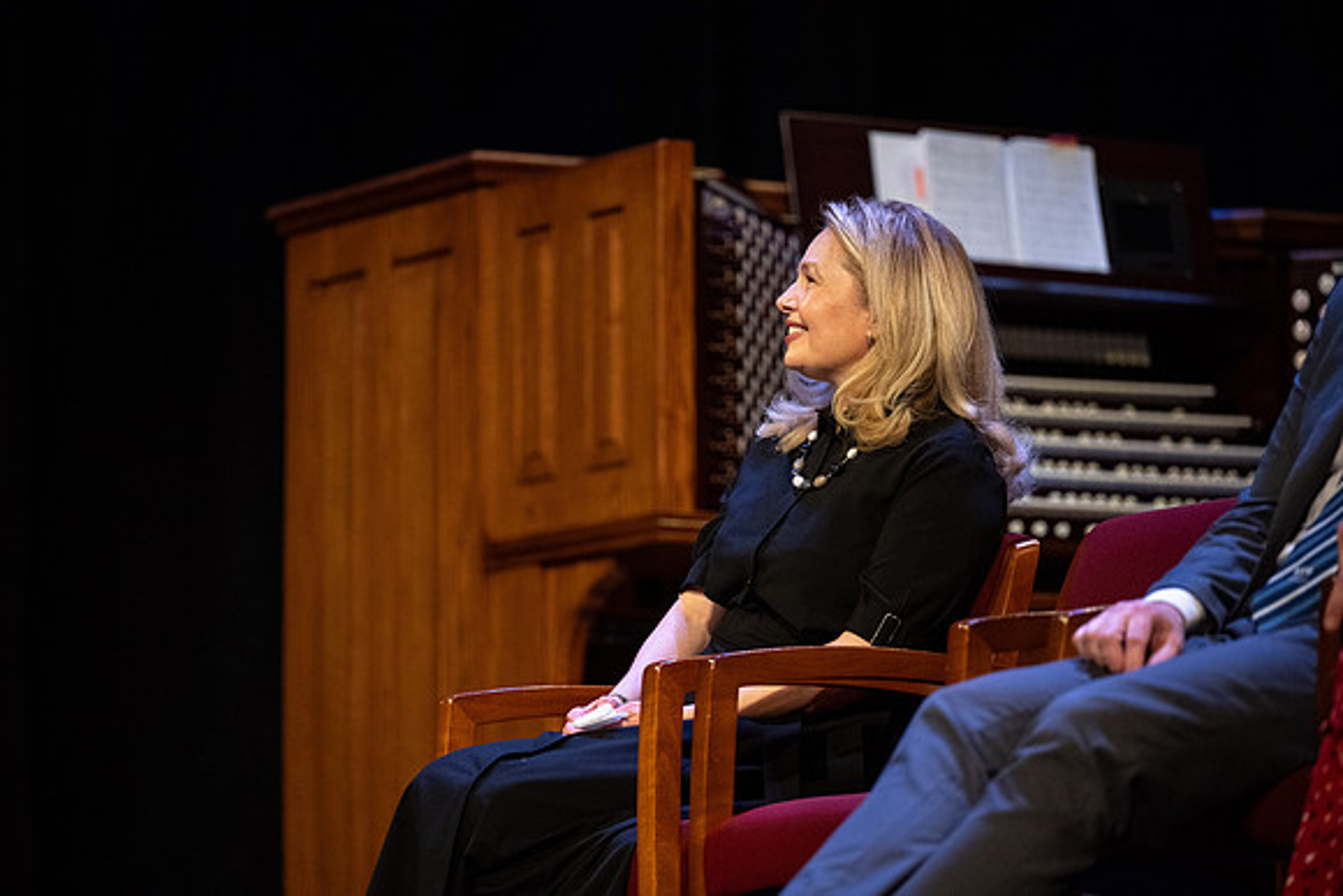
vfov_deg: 6.9
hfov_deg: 10.3
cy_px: 448
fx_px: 7463
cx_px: 672
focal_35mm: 200
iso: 4000
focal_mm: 200
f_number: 2.8
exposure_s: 1/400
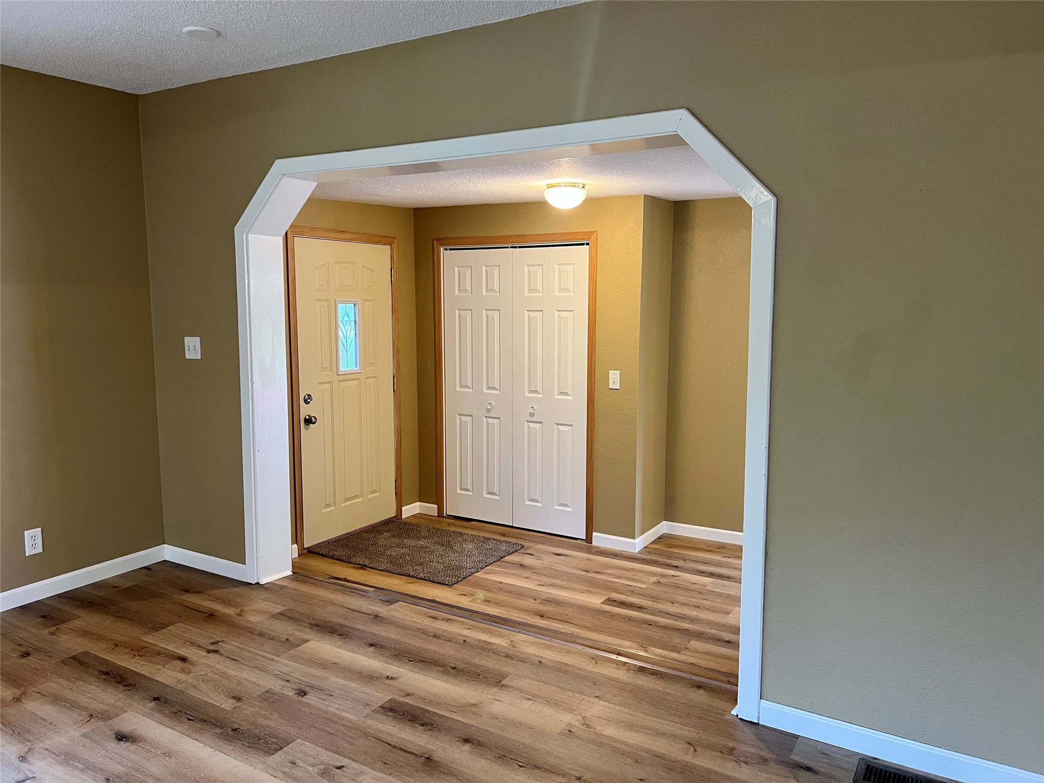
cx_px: 522
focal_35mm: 26
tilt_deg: -6.2
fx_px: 784
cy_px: 392
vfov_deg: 53.1
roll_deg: -0.2
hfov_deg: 67.3
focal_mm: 5.7
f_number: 1.5
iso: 160
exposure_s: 1/60
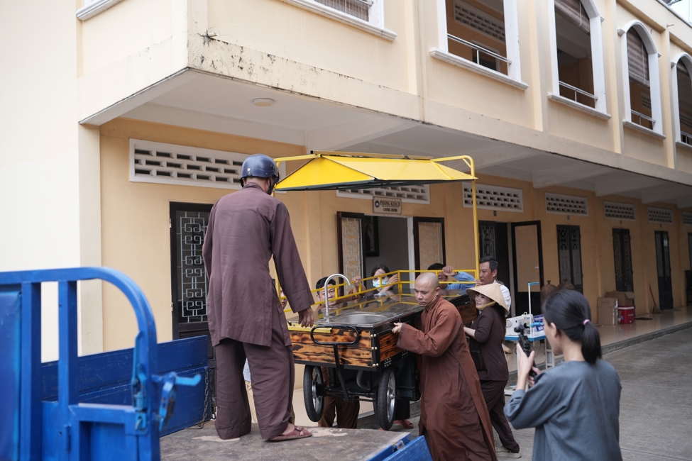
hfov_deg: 54.4
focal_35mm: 35
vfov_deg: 37.9
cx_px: 346
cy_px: 230
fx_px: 673
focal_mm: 35
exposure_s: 1/1000
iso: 500
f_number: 2.8
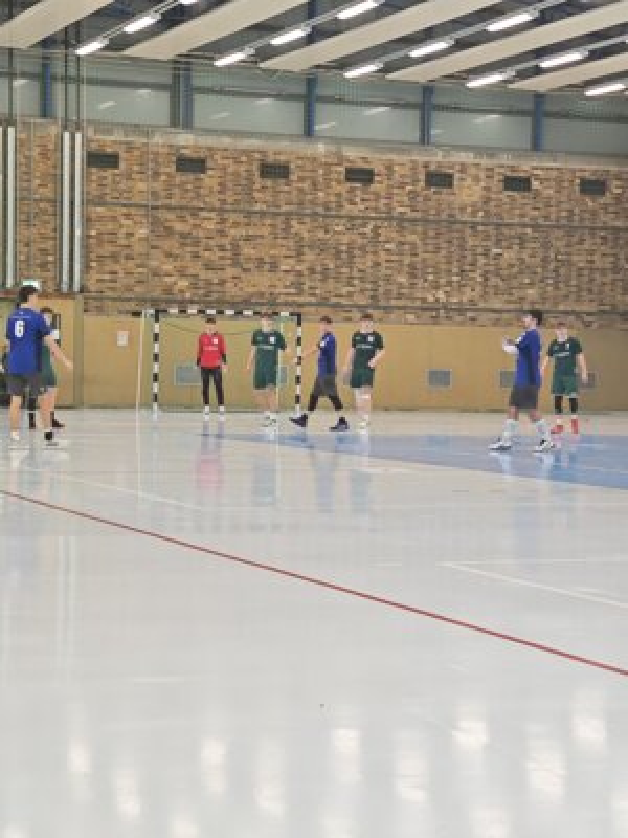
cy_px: 419
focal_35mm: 75
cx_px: 314
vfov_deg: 26.0
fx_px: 1814
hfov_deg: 19.6
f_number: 2
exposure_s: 1/50
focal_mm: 7.06
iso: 200
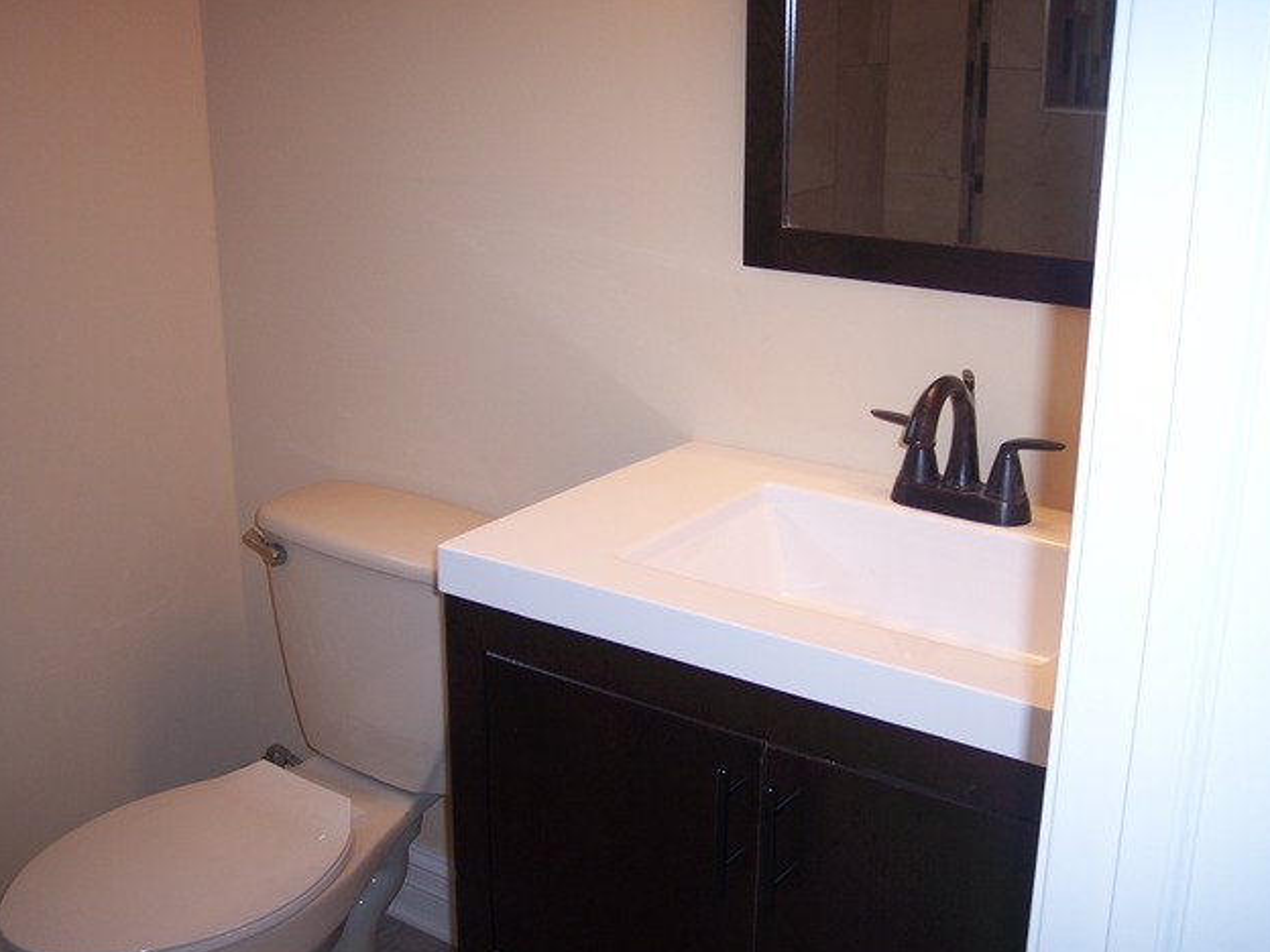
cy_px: 484
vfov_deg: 36.0
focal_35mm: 40
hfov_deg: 46.8
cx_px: 631
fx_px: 1468
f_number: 2.8
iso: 100
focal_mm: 8
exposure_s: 1/60
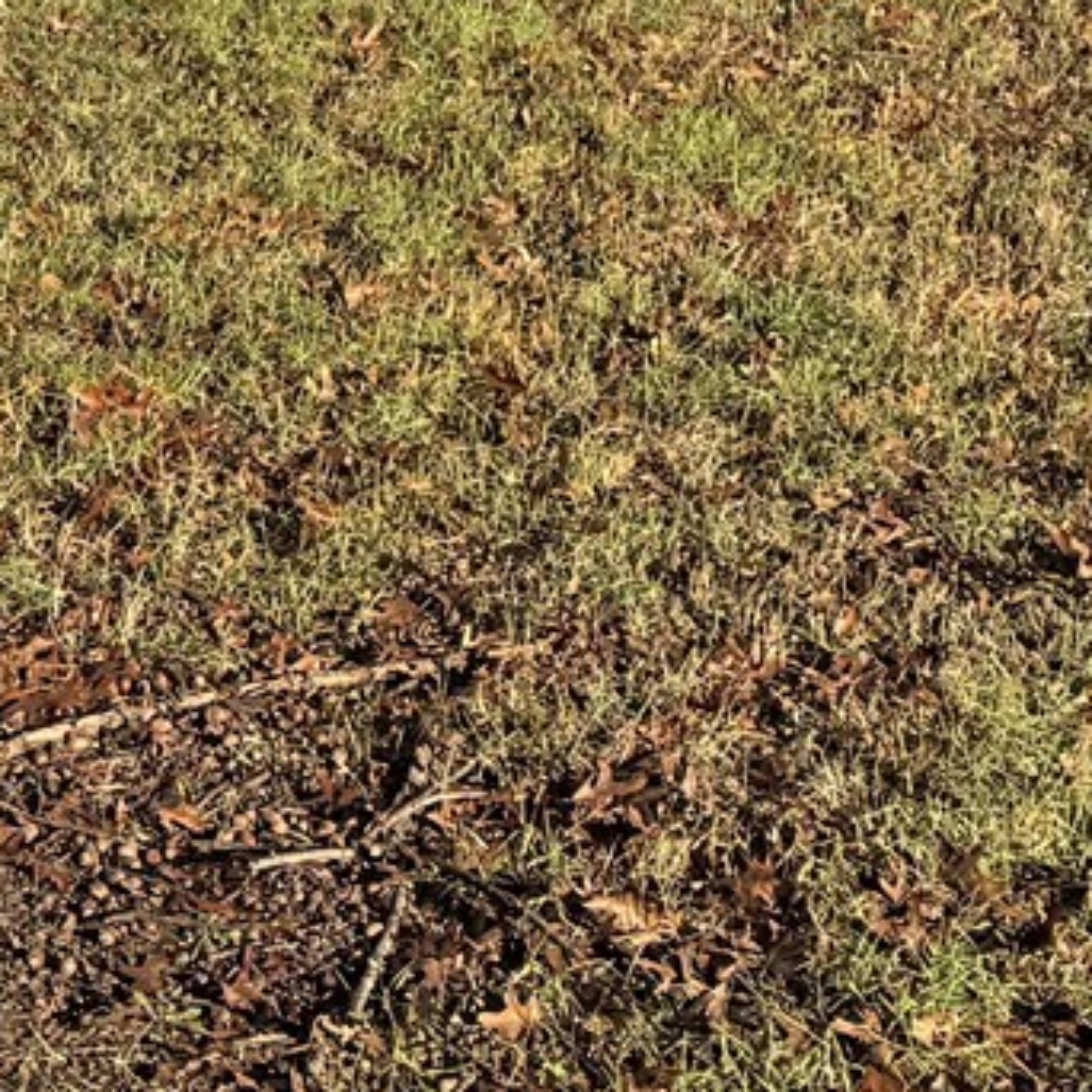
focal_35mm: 119
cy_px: -942
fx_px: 4247
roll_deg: +1.1
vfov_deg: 13.1
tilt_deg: -1.9
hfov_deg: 14.5
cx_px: 172
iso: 80
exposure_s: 1/4310
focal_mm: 6.76
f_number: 1.78
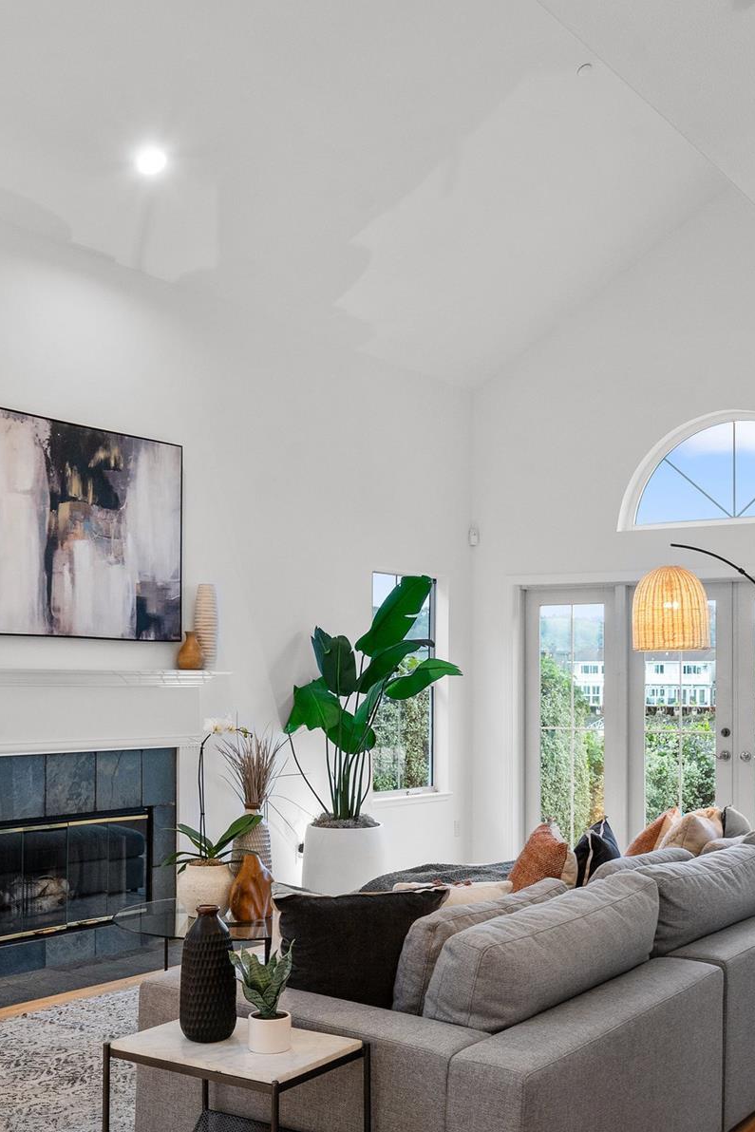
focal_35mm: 39
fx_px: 1226
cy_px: 644
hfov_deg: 34.2
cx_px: 381
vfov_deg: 49.4
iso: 400
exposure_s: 1/13
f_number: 9
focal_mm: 21
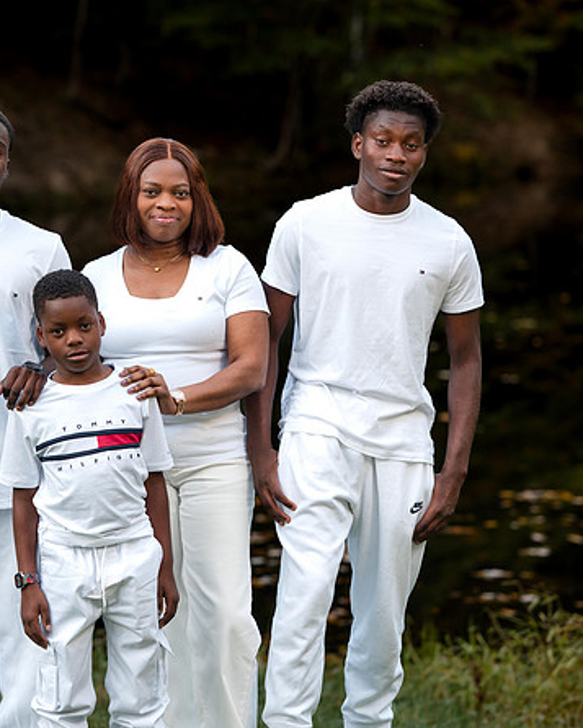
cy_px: 345
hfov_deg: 11.8
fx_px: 2824
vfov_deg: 14.7
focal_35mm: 131
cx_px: 145
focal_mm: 85
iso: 50
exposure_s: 1/160
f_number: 2.5
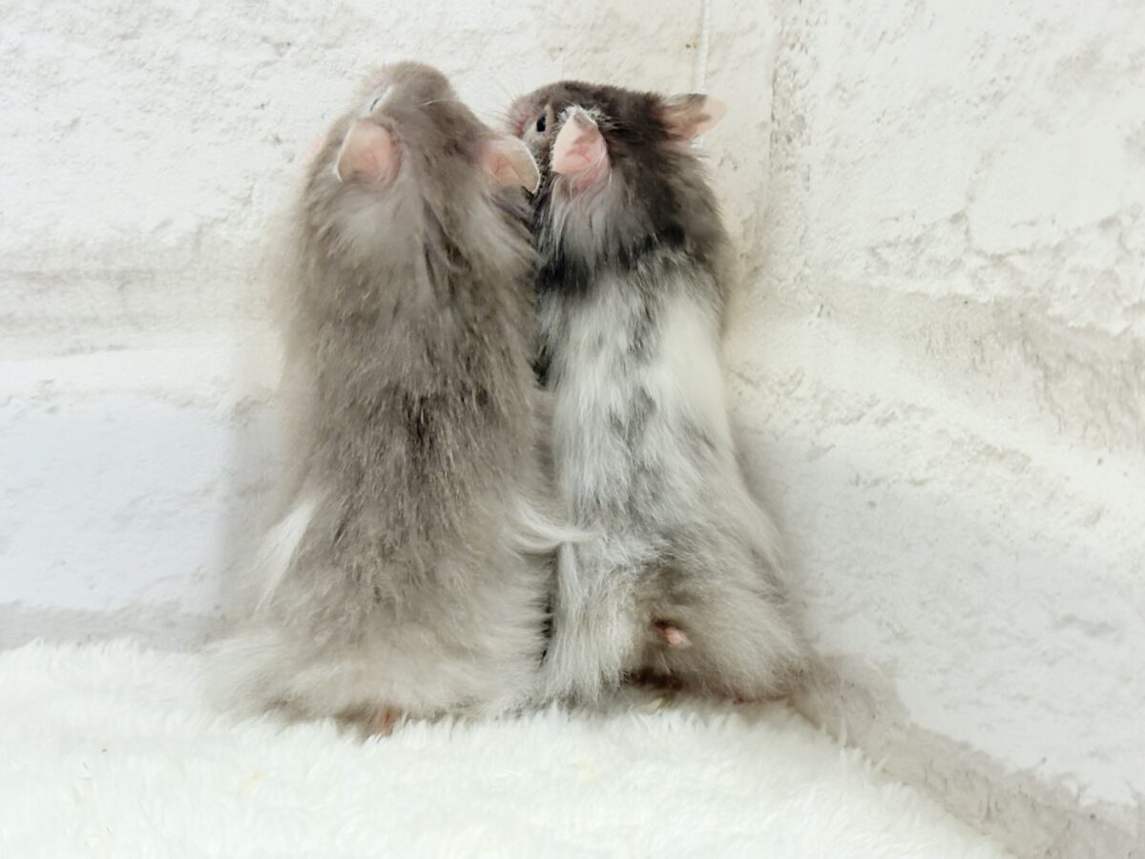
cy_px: 430
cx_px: 572
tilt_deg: -9.2
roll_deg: -2.6
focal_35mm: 52
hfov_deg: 36.8
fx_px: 1720
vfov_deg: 28.0
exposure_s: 1/100
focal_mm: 5.96
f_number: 1.6
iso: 125
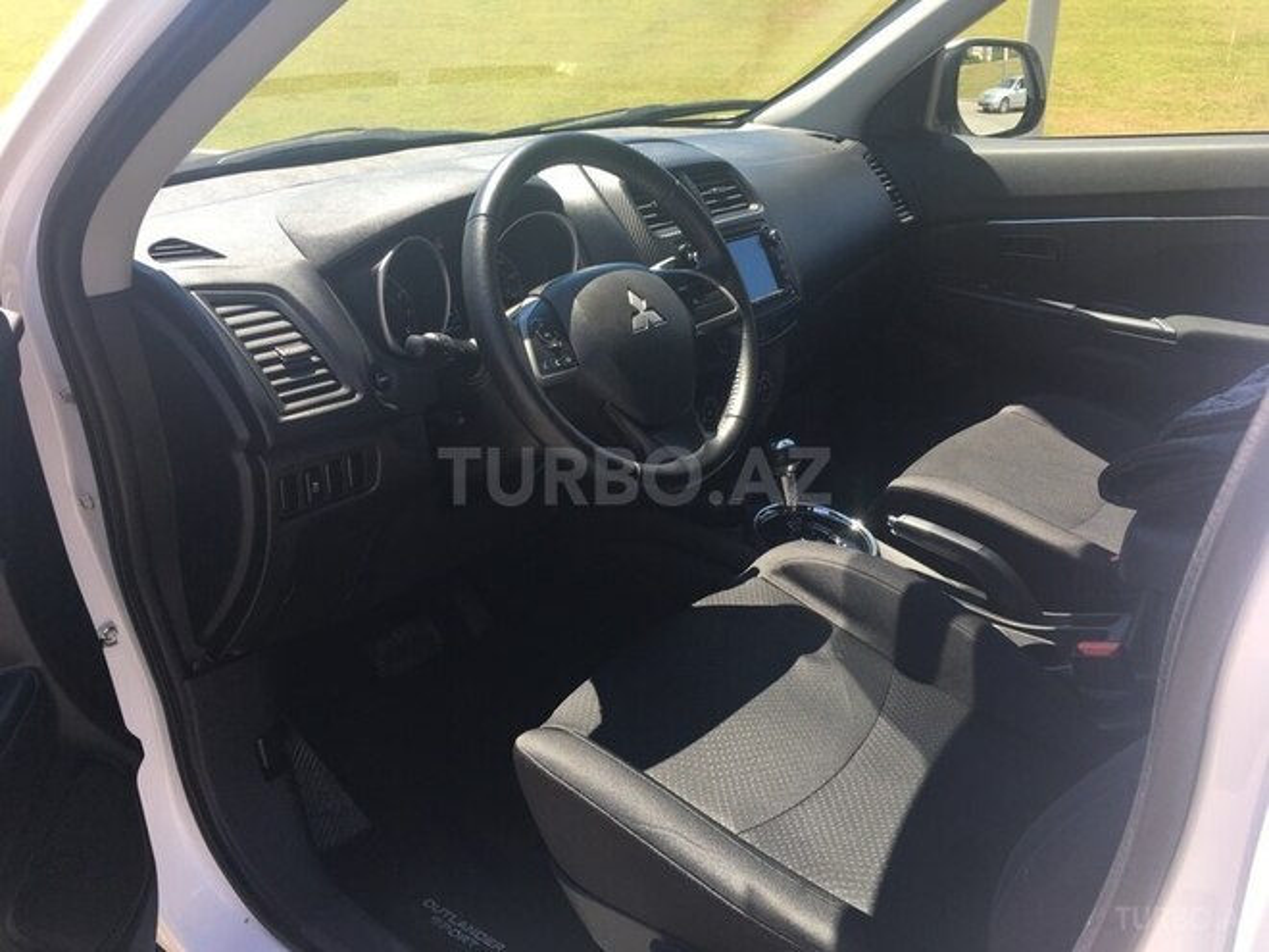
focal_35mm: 29
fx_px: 1063
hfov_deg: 61.7
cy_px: 476
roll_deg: -0.2
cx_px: 634
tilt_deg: -23.4
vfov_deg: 48.2
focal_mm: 4.15
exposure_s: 1/238
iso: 25
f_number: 2.2
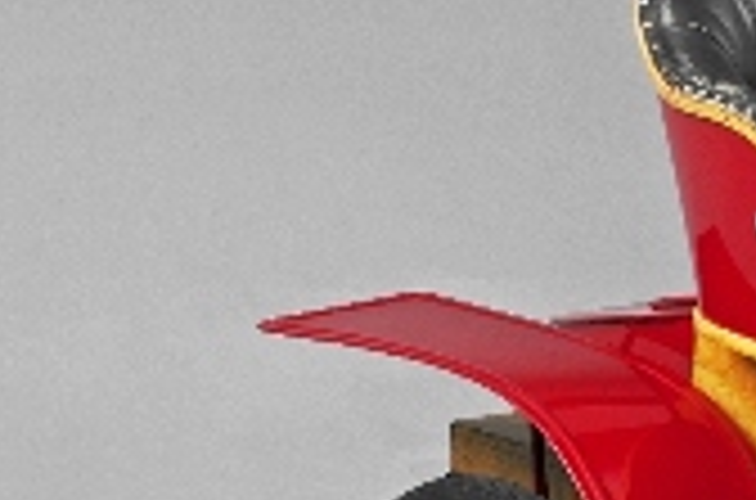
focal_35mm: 298
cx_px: 1422
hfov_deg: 6.7
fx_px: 6240
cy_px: 601
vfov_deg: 4.6
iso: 100
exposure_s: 1/2.5
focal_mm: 52
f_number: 9
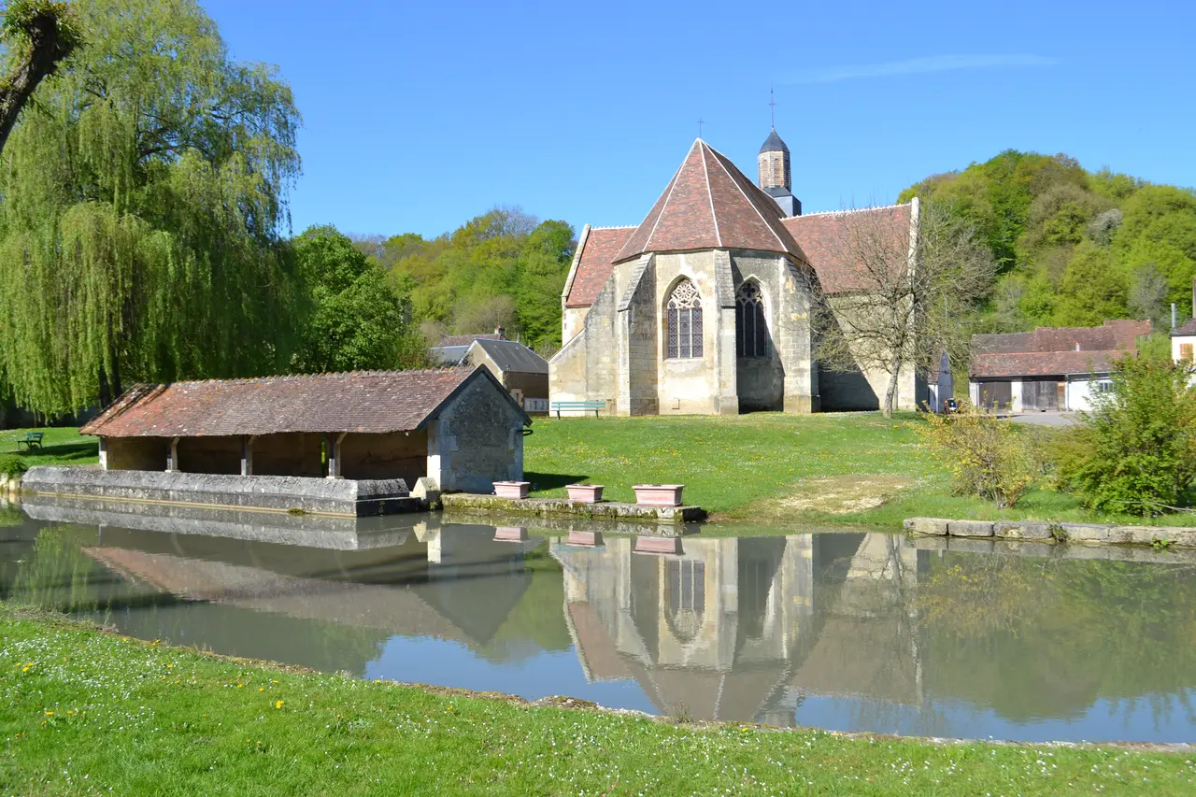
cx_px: 598
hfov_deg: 57.2
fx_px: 1096
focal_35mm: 33
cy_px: 398
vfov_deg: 40.0
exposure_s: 1/250
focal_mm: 22
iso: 100
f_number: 8
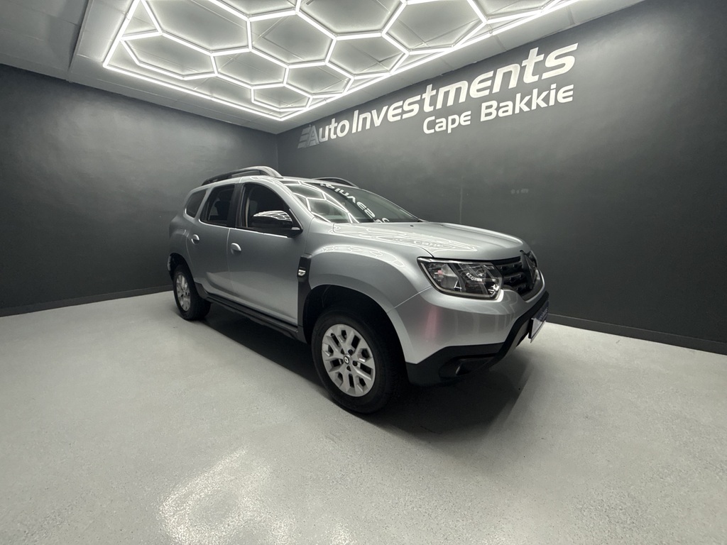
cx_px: 364
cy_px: 272
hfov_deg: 102.1
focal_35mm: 14
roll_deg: +0.0
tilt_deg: -8.6
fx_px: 294
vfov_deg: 85.7
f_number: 2.2
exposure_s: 1/100
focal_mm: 2.22
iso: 160
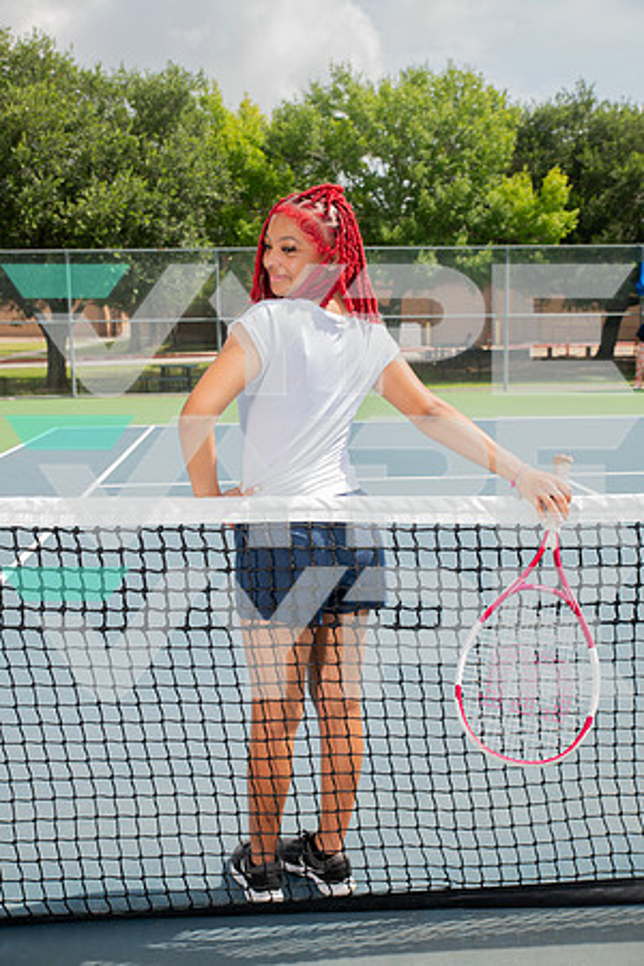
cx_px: 322
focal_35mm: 36
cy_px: 483
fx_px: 966
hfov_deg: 36.9
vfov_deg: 53.1
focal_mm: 36
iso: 100
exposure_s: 1/400
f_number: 5.6
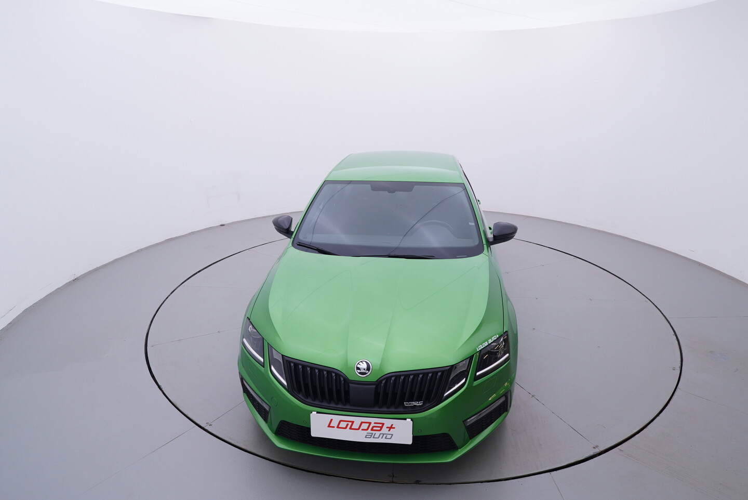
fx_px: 468
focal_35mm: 22
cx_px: 374
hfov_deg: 77.3
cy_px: 250
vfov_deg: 56.2
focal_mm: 15
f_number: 5
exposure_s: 1/80
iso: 200
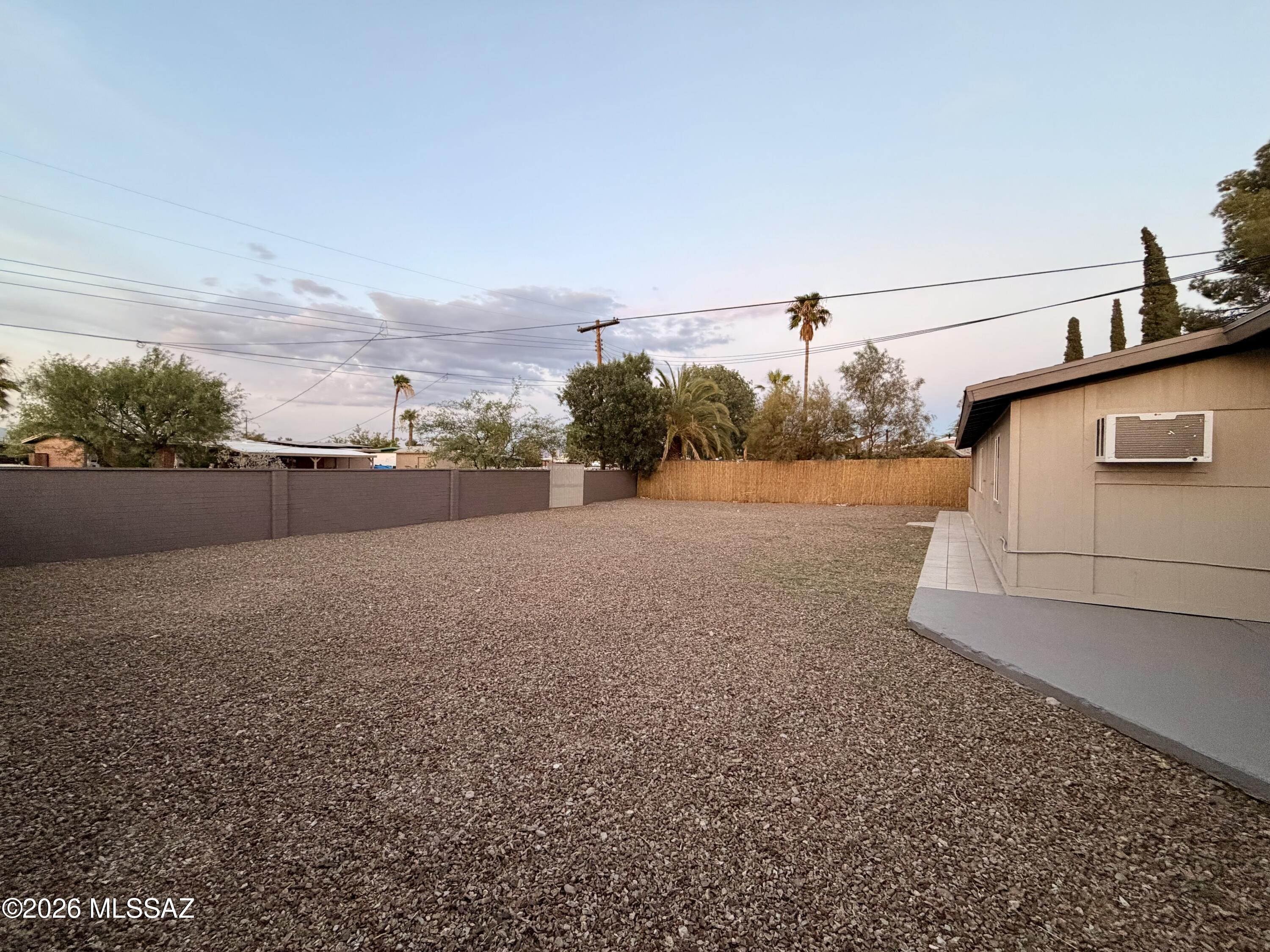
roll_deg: -0.7
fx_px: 514
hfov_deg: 102.1
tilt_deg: -0.9
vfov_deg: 85.7
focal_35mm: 14
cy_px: 476
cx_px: 635
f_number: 2.2
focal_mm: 2.22
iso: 320
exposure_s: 1/62
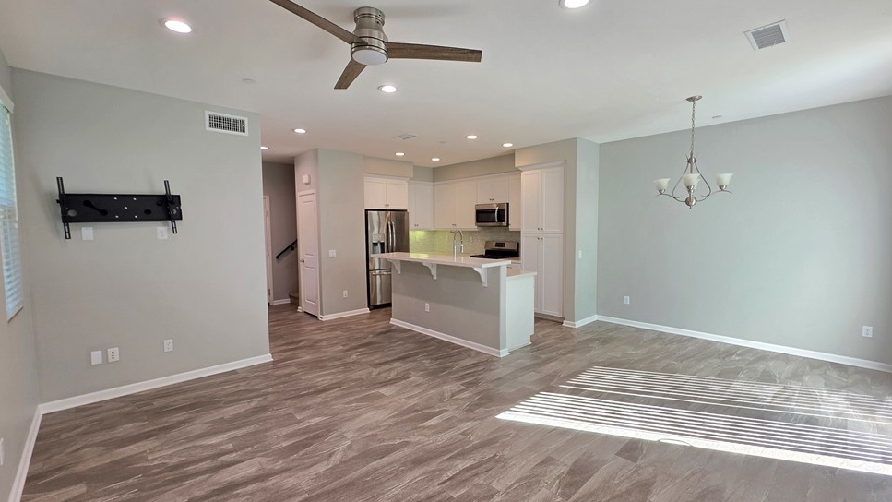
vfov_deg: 70.5
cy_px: 252
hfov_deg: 103.0
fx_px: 355
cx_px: 445
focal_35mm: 15
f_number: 1.9
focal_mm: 2.2
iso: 50
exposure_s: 1/120
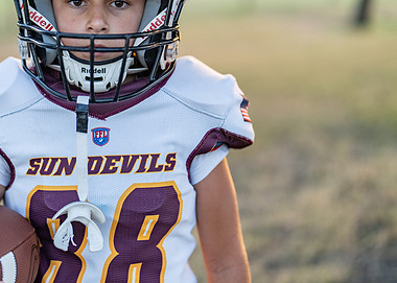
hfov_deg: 24.6
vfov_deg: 17.8
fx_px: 902
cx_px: 103
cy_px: 81
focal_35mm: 80
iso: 160
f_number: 1.2
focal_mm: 50
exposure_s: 1/500
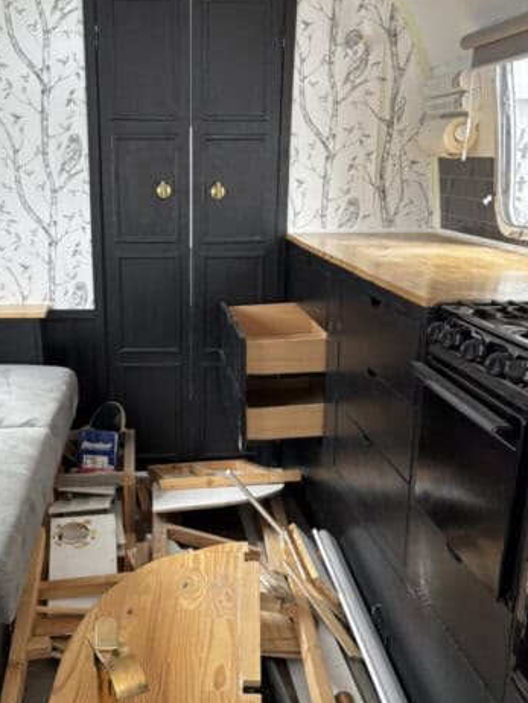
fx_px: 914
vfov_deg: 41.2
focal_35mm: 45
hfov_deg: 32.0
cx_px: 181
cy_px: 501
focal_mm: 6
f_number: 1.6
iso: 160
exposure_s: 1/60
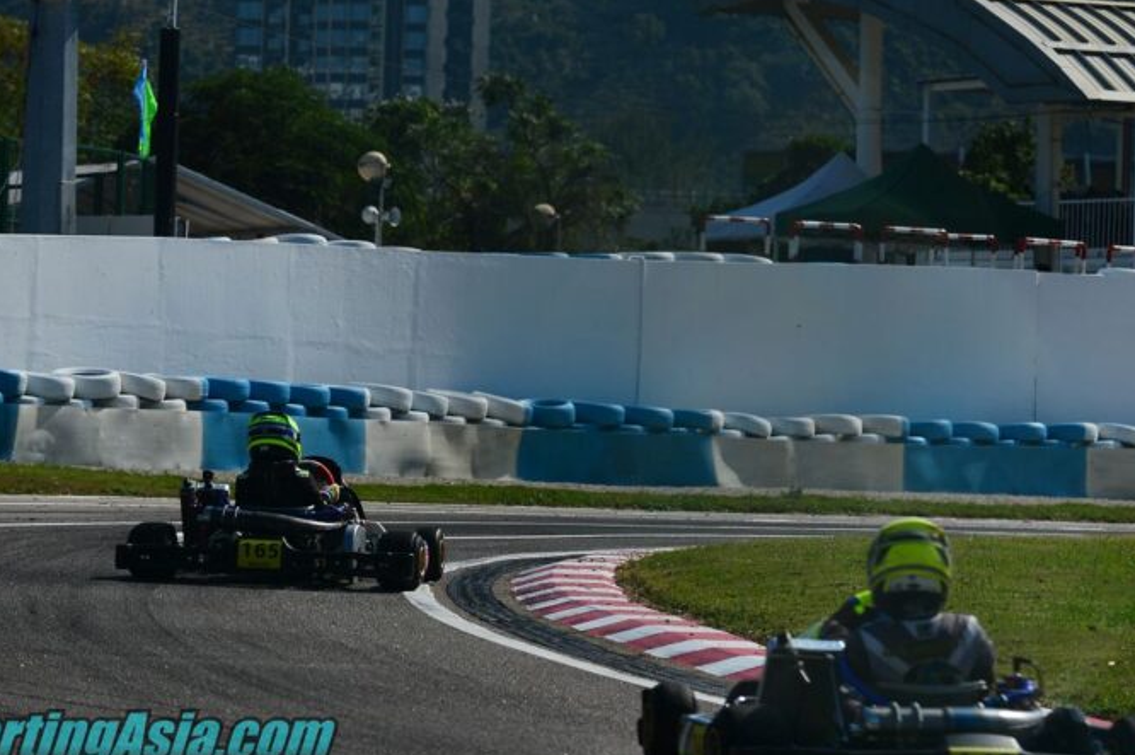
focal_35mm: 200
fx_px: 6301
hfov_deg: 10.3
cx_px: 781
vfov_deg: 6.9
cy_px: 212
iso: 100
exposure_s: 1/1250
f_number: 4
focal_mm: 130
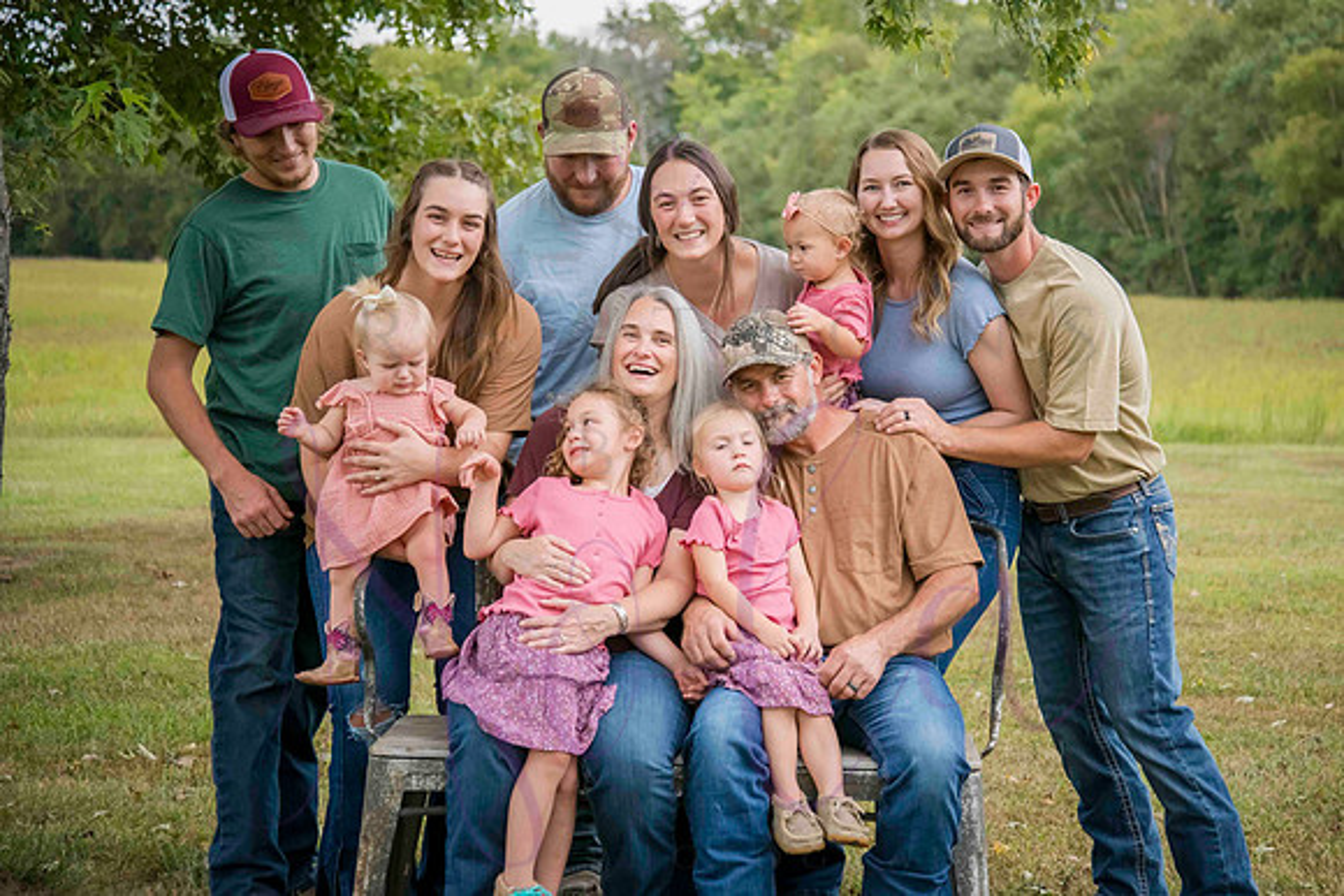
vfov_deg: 17.6
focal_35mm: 78
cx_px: 735
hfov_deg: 26.1
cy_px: 412
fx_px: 2900
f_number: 4.5
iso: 400
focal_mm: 70
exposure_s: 1/640
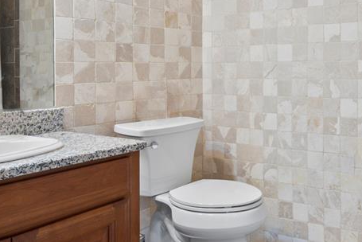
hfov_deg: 47.0
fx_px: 362
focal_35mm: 36
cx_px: 336
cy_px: 66
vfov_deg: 36.2
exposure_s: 1.6
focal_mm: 16
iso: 100
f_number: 8
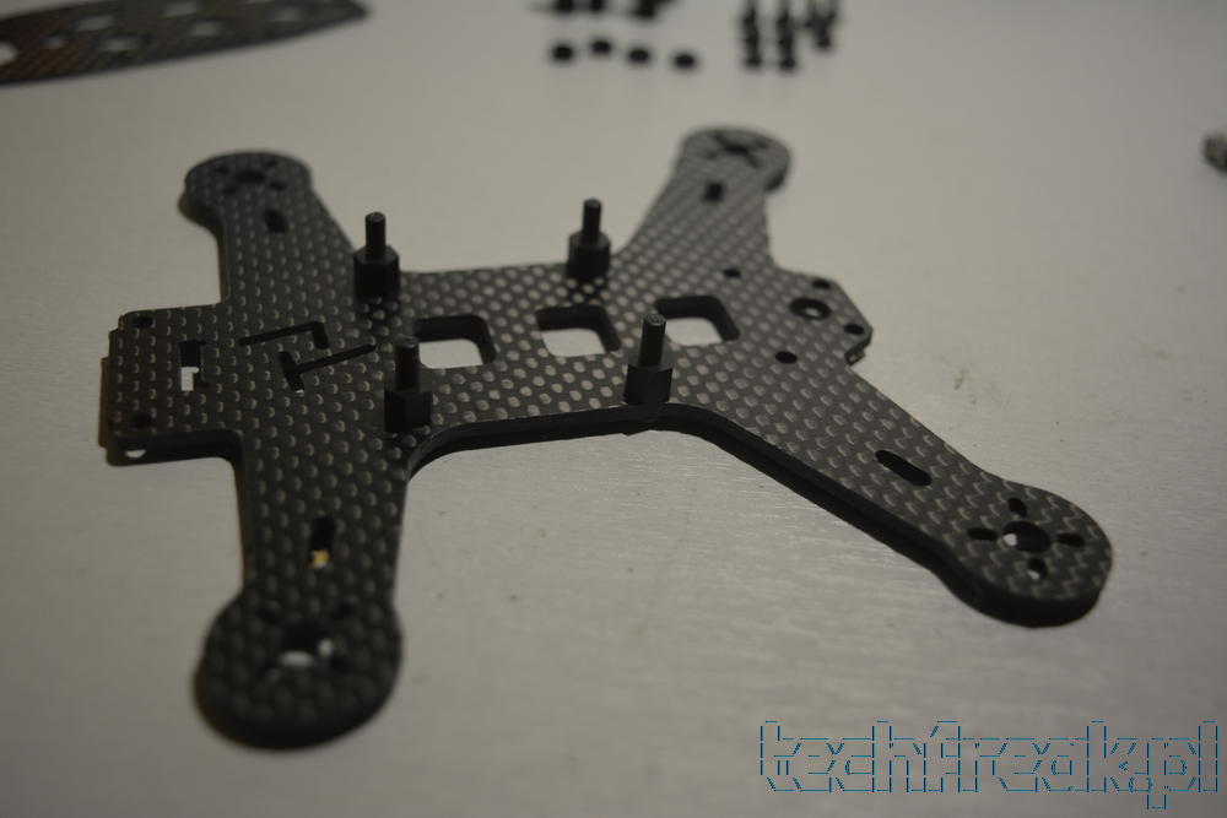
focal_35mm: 42
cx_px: 614
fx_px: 1432
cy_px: 409
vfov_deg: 31.9
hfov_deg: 46.4
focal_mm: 28
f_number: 4.2
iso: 400
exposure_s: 1/80
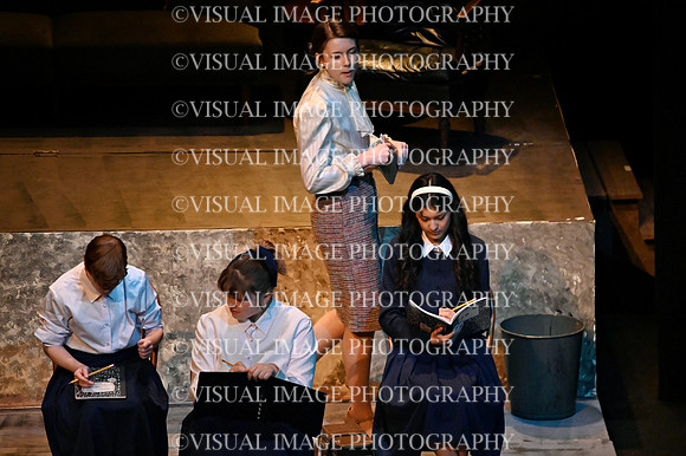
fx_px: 7046
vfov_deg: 3.7
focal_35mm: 370
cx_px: 343
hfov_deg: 5.6
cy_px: 228
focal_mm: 370
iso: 10000
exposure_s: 1/200
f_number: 6.3
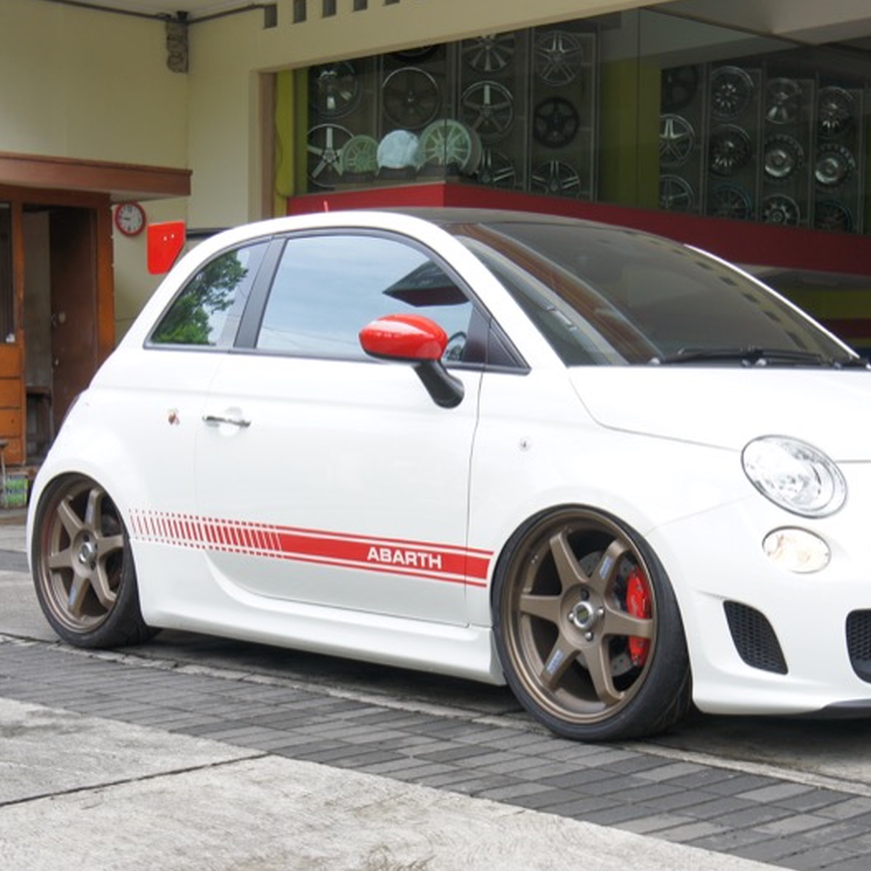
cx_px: 540
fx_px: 1926
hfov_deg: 25.4
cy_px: 436
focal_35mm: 68
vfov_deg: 25.5
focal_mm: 35
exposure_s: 1/125
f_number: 5.6
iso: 200
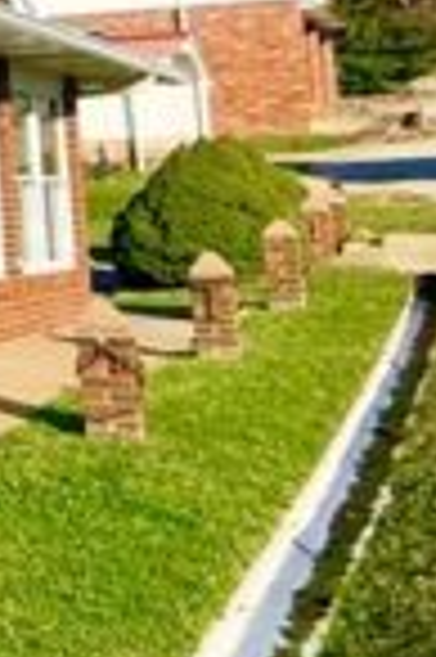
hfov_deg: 9.1
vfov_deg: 24.6
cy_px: 63
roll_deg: -0.4
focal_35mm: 80
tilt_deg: +5.5
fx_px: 1457
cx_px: -1164
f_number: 2.2
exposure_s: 1/5155
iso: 50
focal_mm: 2.22
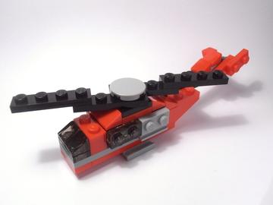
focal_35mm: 37
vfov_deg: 38.7
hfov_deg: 50.1
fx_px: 292
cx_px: 136
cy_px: 102
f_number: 3.9
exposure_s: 1/80
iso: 80
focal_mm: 6.61
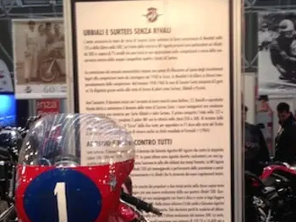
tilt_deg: -7.5
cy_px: 257
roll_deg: +1.2
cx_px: 150
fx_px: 967
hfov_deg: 17.4
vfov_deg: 12.8
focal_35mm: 113
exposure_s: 1/20
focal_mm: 4.12
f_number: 2.4
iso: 50
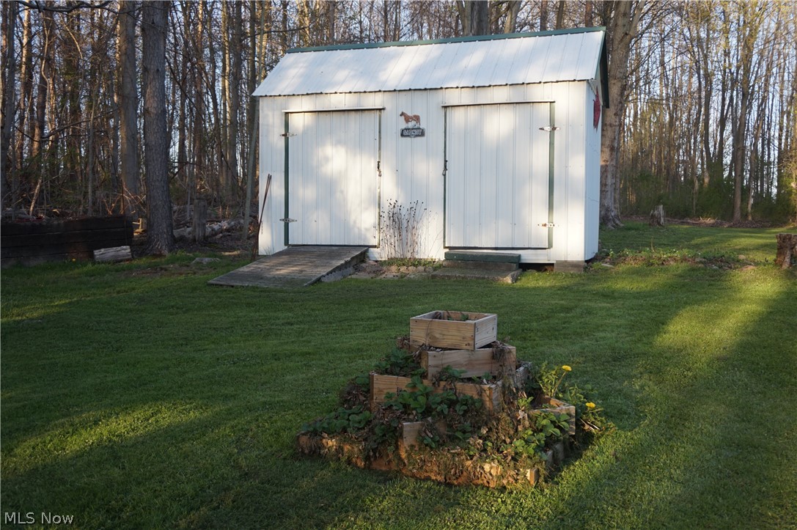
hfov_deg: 53.2
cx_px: 398
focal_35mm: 36
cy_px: 265
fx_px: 796
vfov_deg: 36.8
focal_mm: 24
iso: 125
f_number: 4.5
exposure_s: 1/160
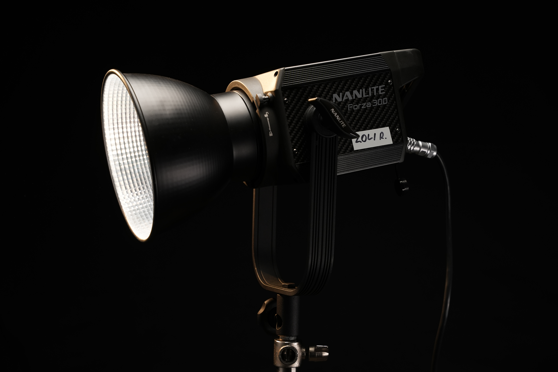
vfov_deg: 23.6
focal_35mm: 58
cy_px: 186
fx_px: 891
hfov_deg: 34.8
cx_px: 279
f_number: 5
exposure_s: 1/100
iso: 400
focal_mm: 57.5
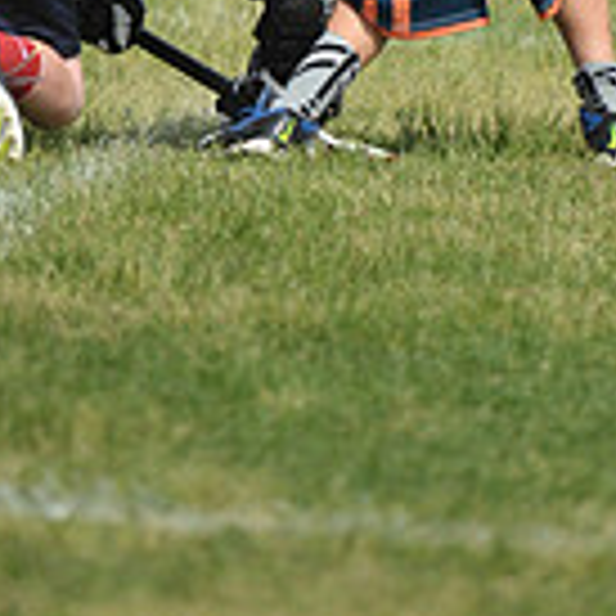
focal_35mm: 1046
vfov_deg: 1.7
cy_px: -567
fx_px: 21059
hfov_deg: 1.7
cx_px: 157
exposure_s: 1/5000
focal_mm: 290
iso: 640
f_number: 4
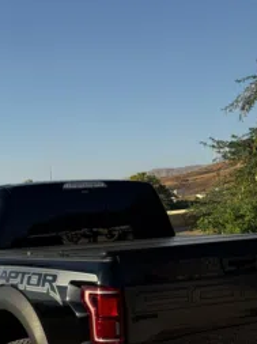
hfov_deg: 19.2
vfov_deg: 25.6
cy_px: 226
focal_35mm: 76
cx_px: 63
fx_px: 754
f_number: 1.78
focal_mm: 6.76
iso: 64
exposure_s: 1/3610
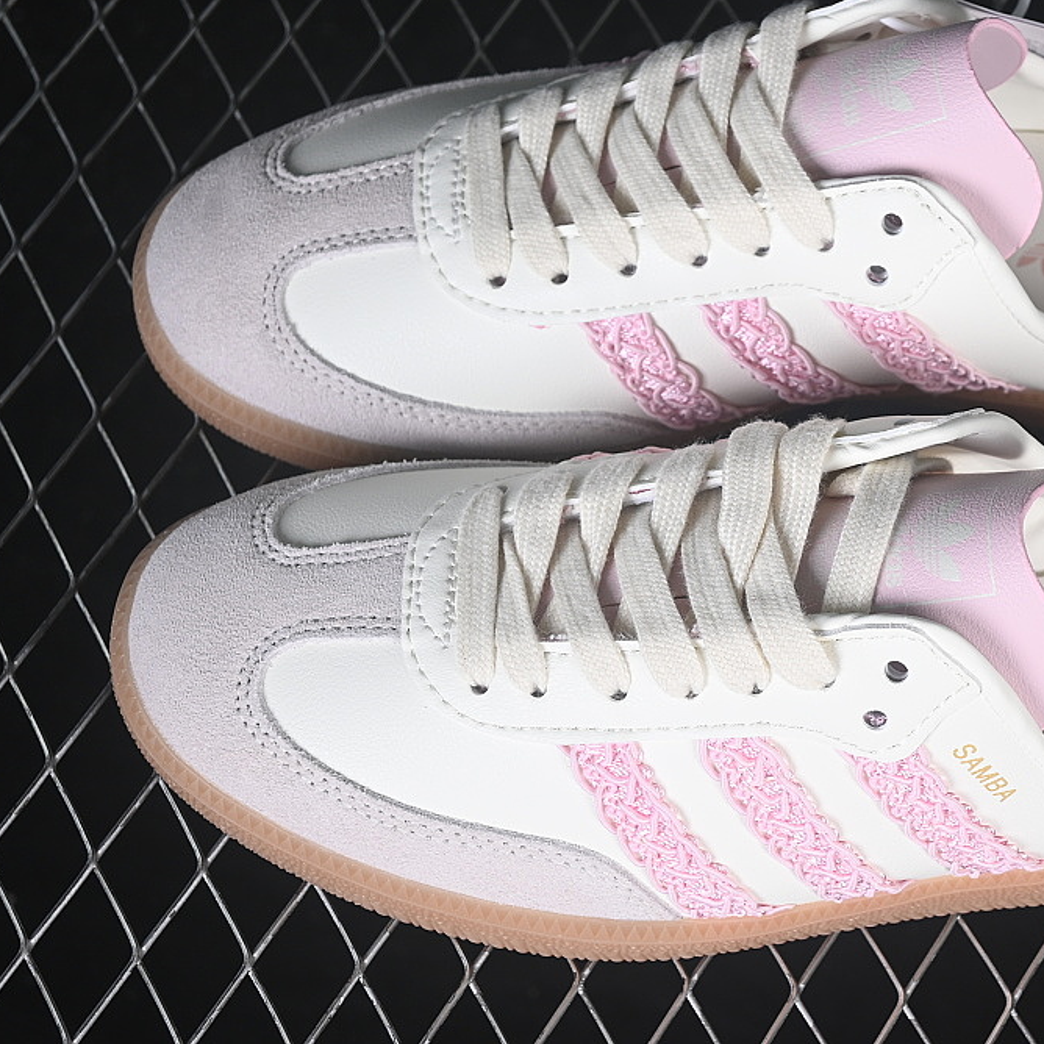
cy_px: 494
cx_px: 774
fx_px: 3515
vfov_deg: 16.9
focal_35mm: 103
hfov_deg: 16.8
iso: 160
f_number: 7.1
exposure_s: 1/80
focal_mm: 50
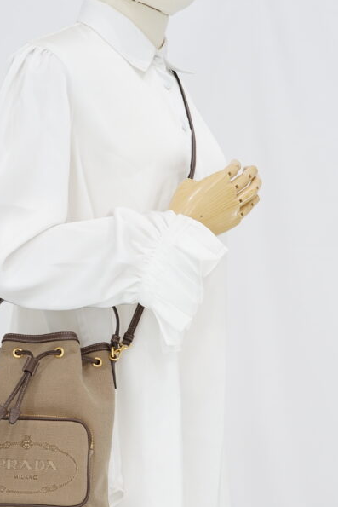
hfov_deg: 15.9
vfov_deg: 23.4
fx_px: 1210
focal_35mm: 86
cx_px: 133
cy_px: 387
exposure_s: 1/10
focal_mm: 50
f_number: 6.3
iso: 640
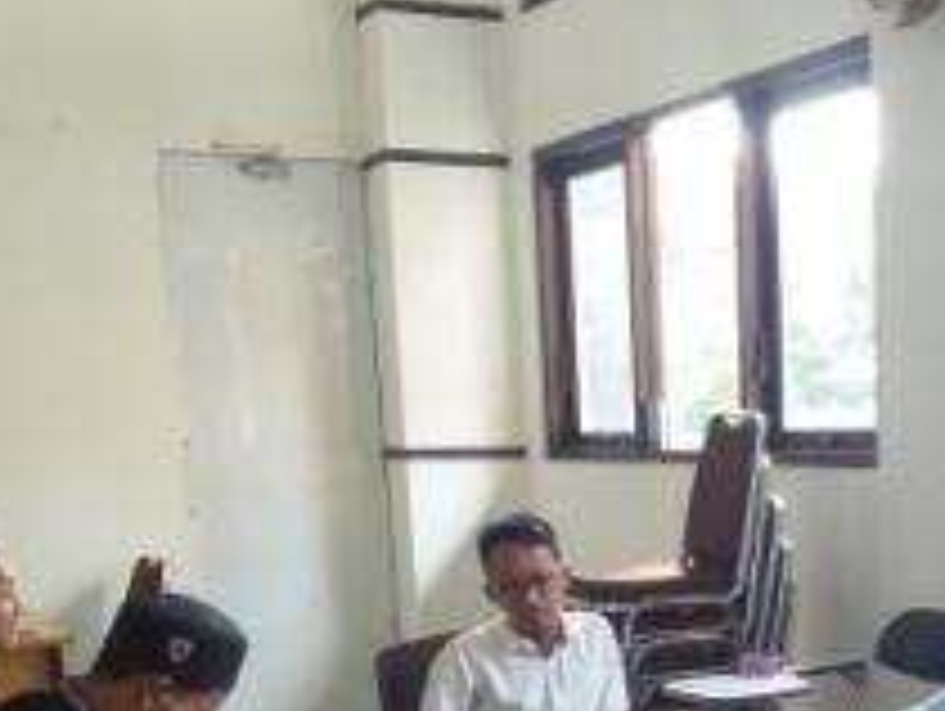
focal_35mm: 66
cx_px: 763
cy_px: 716
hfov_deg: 28.7
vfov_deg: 21.5
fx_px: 1804
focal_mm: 3.3
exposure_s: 1/50
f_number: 2.2
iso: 100
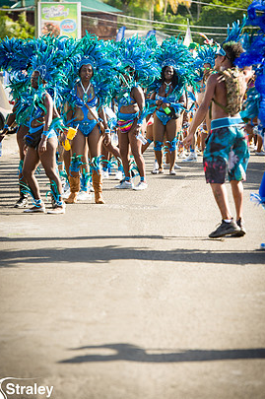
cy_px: 190
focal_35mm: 161
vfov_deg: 12.8
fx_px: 1782
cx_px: 132
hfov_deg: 8.5
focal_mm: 145
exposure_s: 1/200
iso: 100
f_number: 5.6
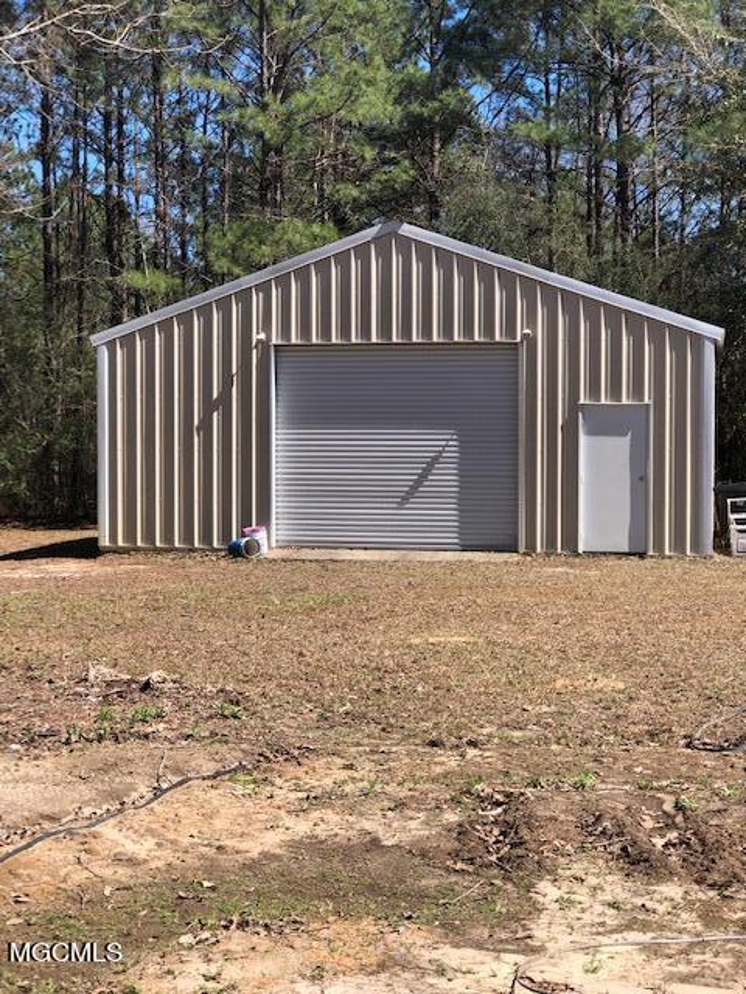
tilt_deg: -1.4
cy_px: 497
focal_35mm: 57
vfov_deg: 33.8
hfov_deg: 25.7
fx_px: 1638
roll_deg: -0.4
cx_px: 373
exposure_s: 1/510
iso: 20
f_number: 2.8
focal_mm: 6.6
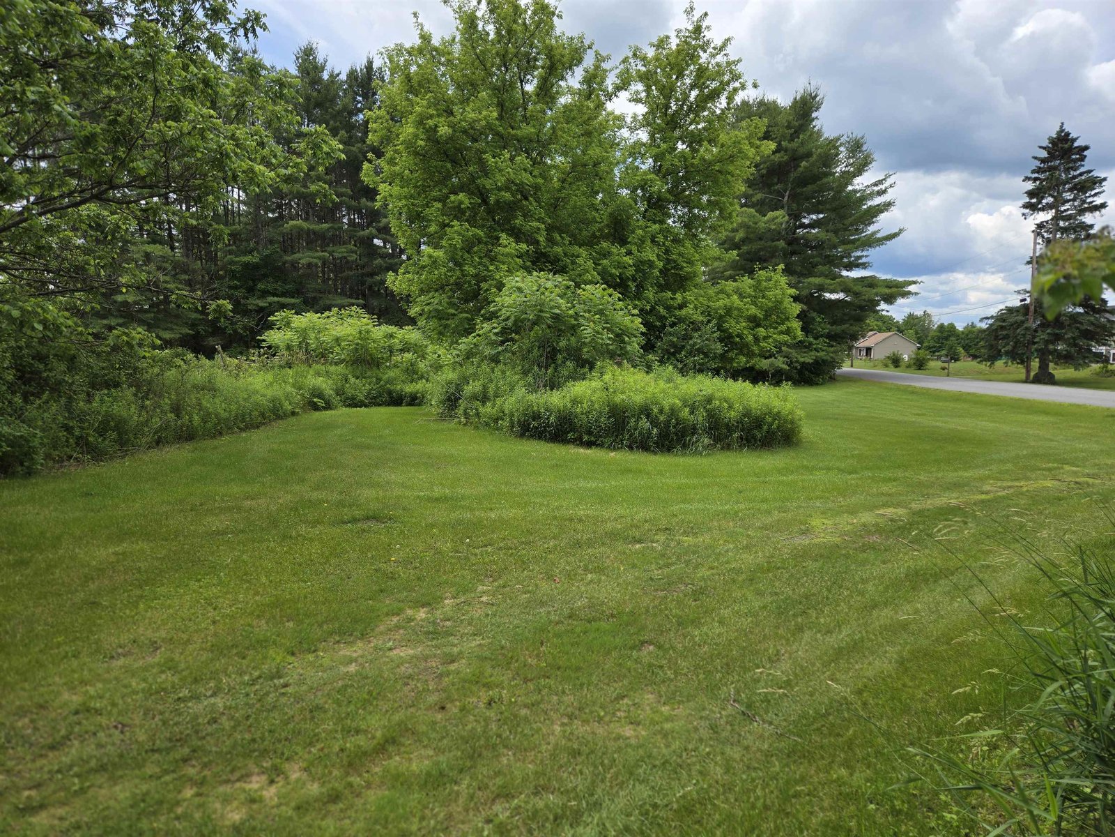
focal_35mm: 23
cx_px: 558
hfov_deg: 73.9
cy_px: 418
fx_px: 741
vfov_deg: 58.9
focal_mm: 5.4
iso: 25
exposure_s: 1/1293
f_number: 1.8
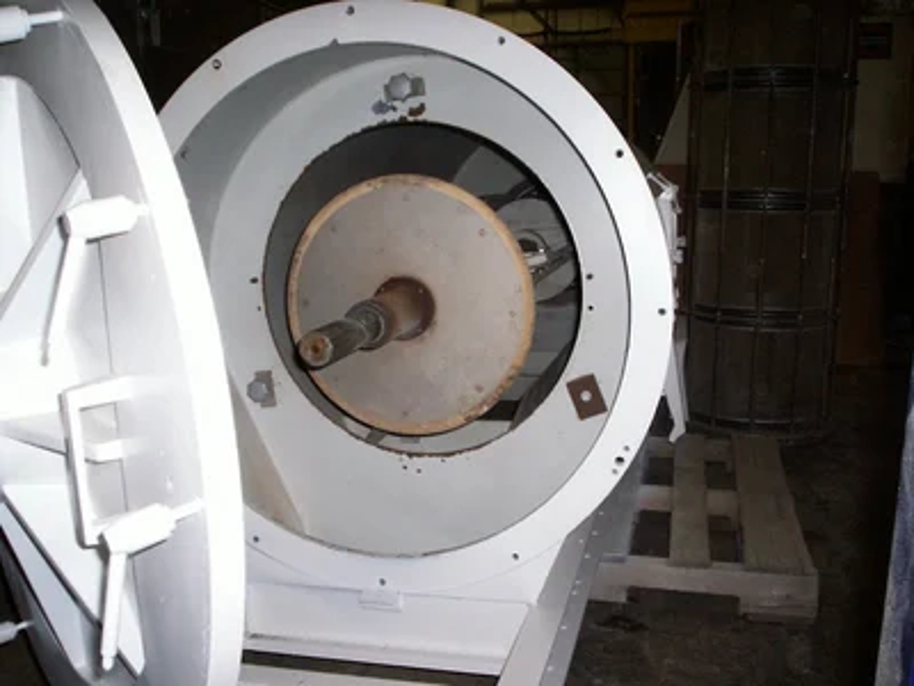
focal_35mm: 36
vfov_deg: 39.7
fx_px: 951
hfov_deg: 51.4
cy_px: 343
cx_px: 457
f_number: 4.5
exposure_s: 1/64
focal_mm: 5.9
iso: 140
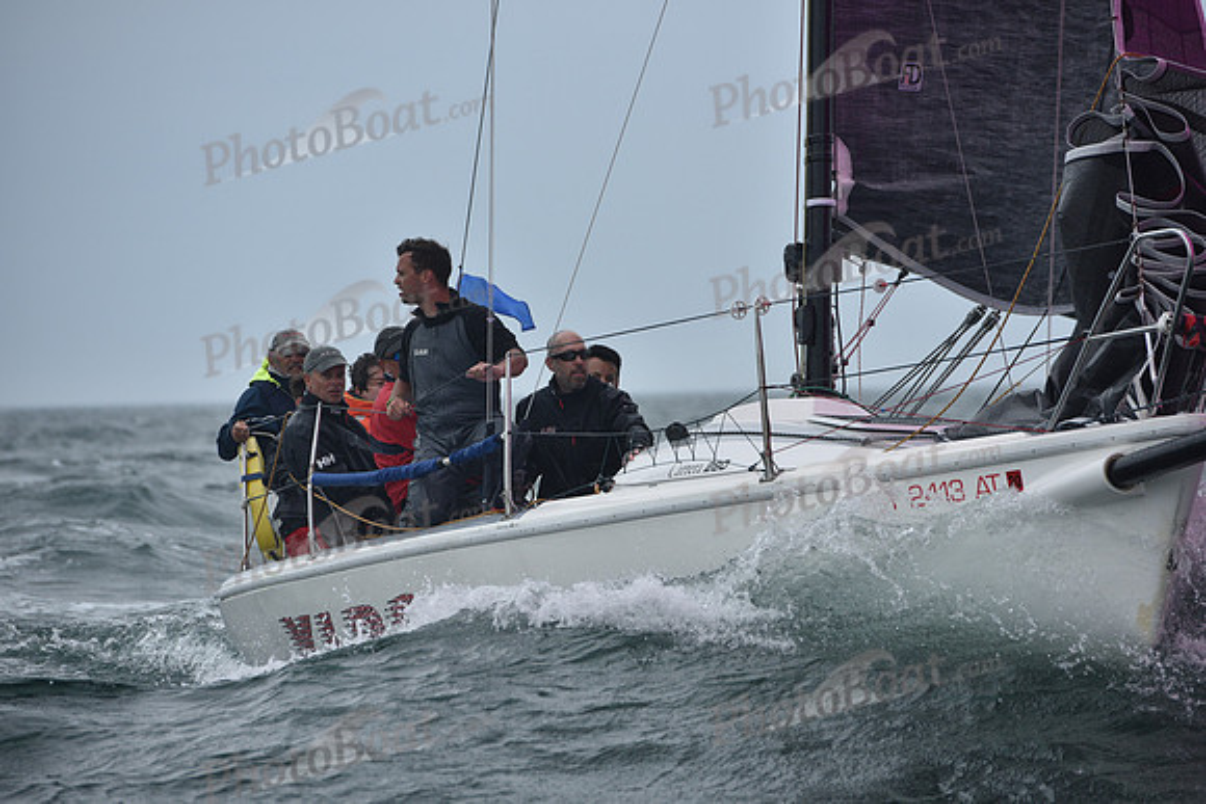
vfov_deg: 6.9
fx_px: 6701
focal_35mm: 200
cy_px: 402
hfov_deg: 10.3
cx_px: 603
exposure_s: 1/1250
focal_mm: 200
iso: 320
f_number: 5
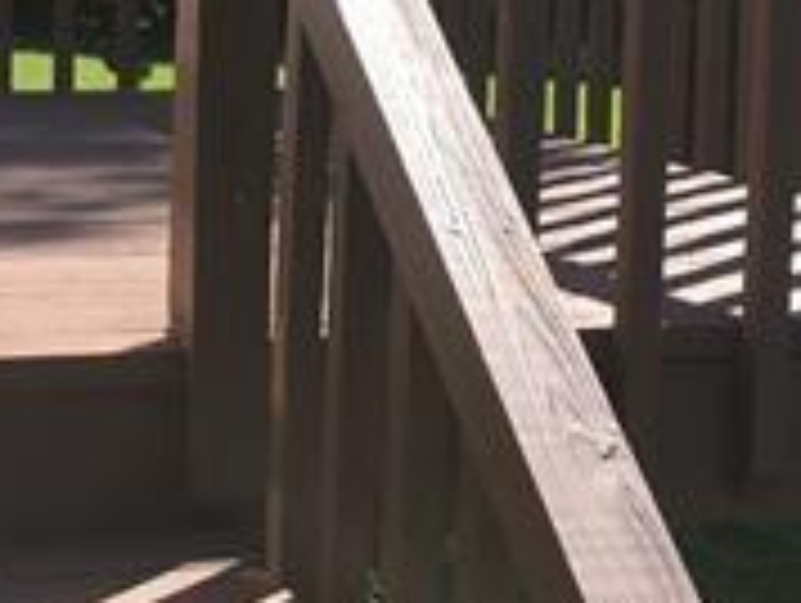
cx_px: 158
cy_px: -14
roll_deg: -1.1
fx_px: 2410
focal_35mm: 104
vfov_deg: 14.0
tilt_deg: -3.2
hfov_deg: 18.7
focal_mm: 4.15
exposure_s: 1/732
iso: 25
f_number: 2.2
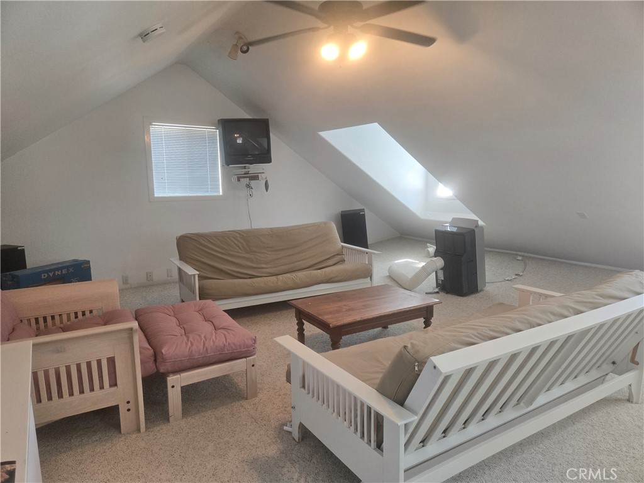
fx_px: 428
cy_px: 242
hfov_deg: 73.9
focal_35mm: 23
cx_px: 322
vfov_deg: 58.9
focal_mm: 5.4
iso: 160
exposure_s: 1/120
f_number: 1.8
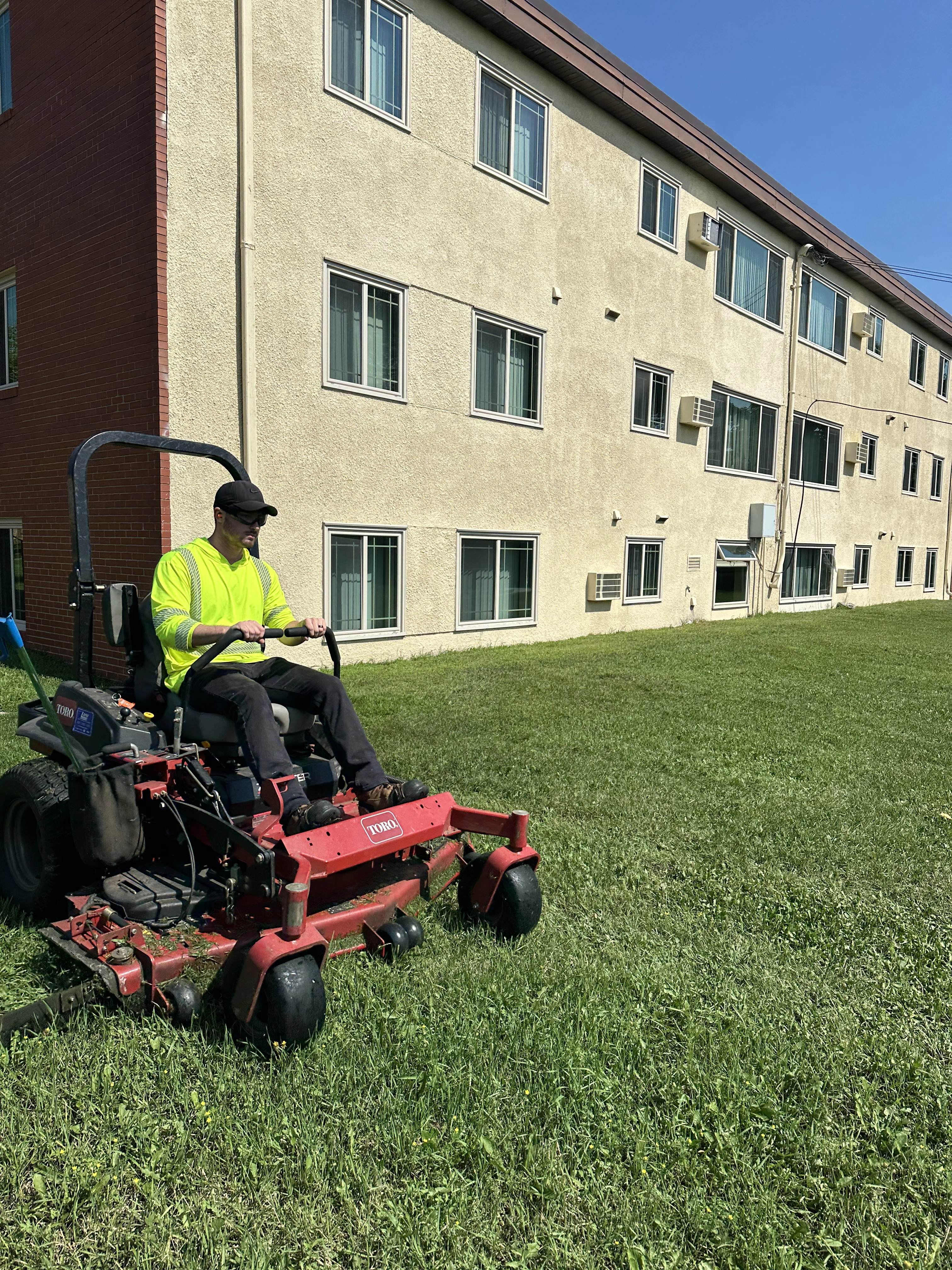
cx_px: 476
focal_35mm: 24
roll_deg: -1.8
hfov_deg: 56.8
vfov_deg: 71.6
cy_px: 635
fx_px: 880
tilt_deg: -4.9
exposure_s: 1/7576
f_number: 1.78
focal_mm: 6.86
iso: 80
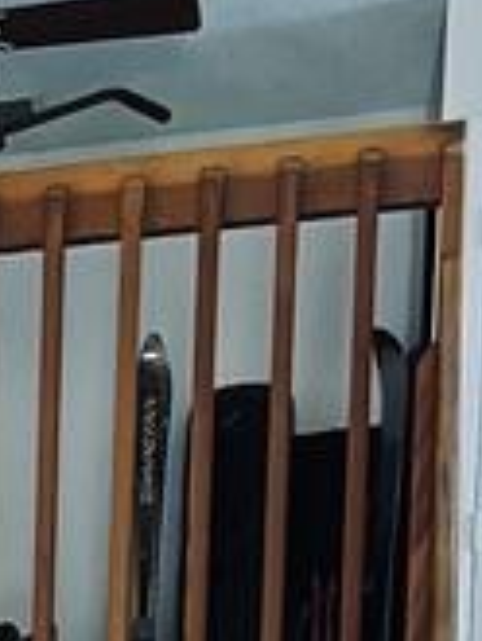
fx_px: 2985
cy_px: 1705
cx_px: -575
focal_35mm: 161
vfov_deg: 10.1
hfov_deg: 8.6
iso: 250
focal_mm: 5.7
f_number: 1.5
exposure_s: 1/60
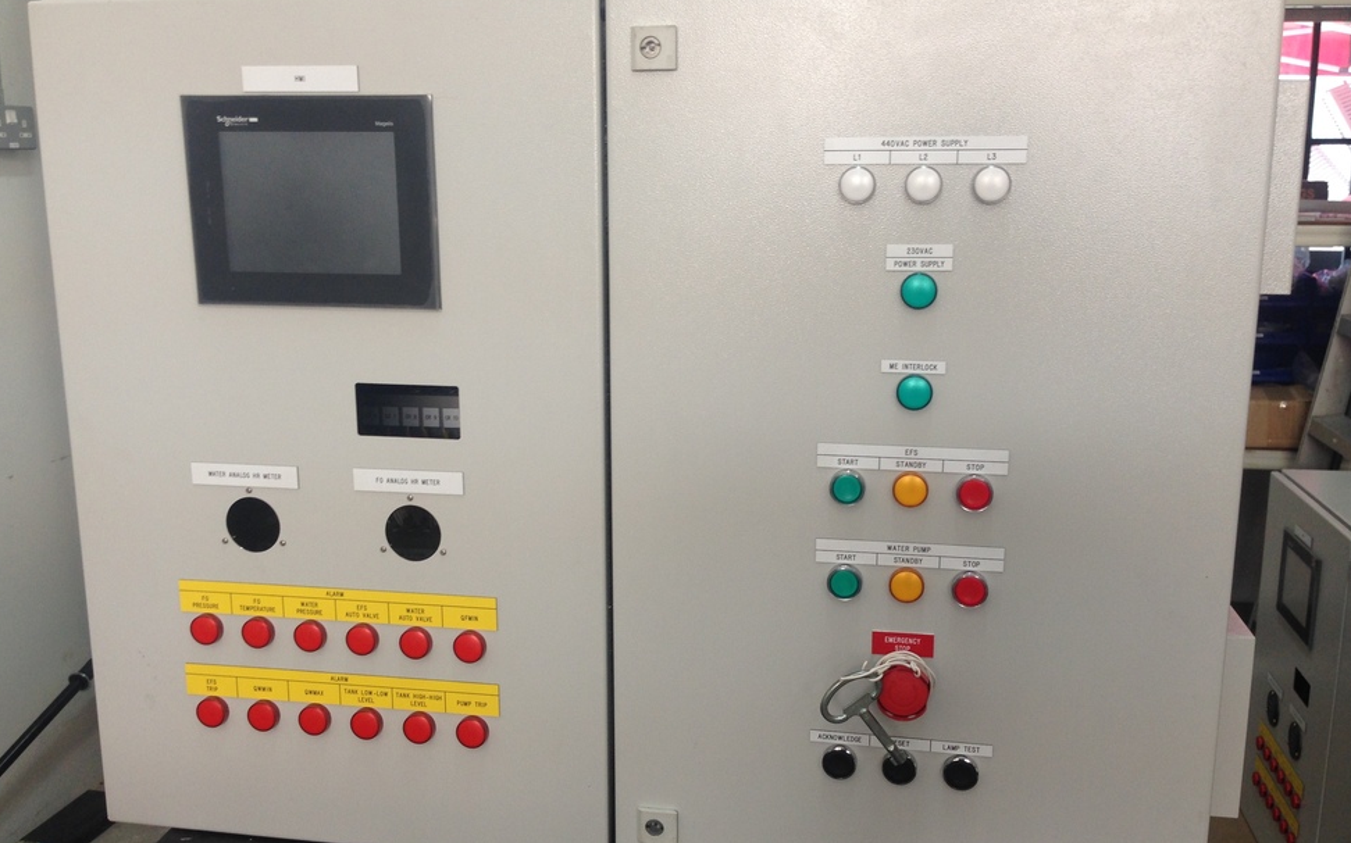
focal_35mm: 36
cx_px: 666
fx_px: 1325
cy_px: 444
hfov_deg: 54.0
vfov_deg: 35.3
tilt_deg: -12.0
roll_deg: +0.5
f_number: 2.4
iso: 50
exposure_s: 1/30
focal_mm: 4.12
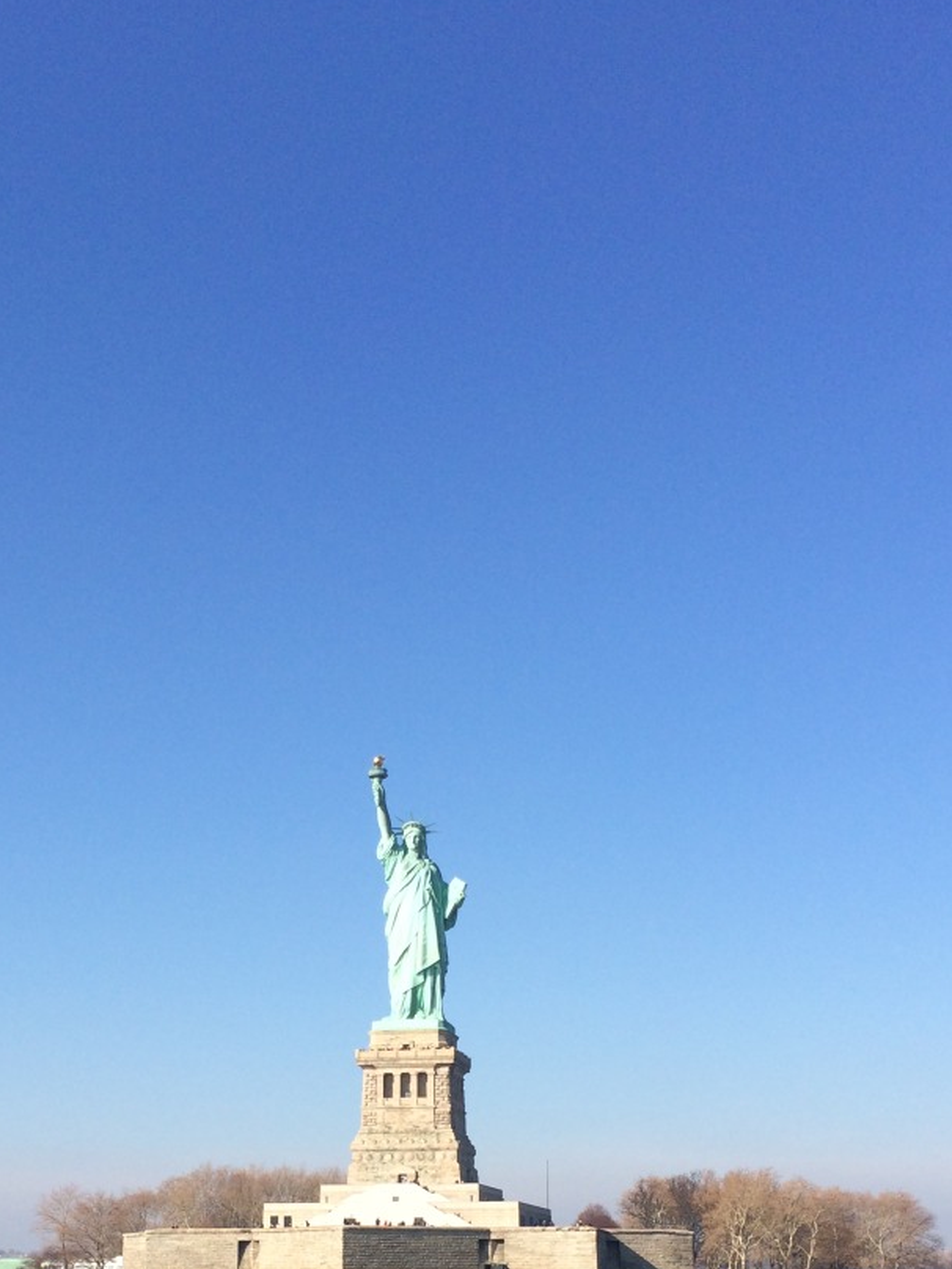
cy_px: 1047
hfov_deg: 29.6
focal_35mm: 49
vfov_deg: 37.3
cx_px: 363
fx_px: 1797
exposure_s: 1/2160
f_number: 2.2
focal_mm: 4.15
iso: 32
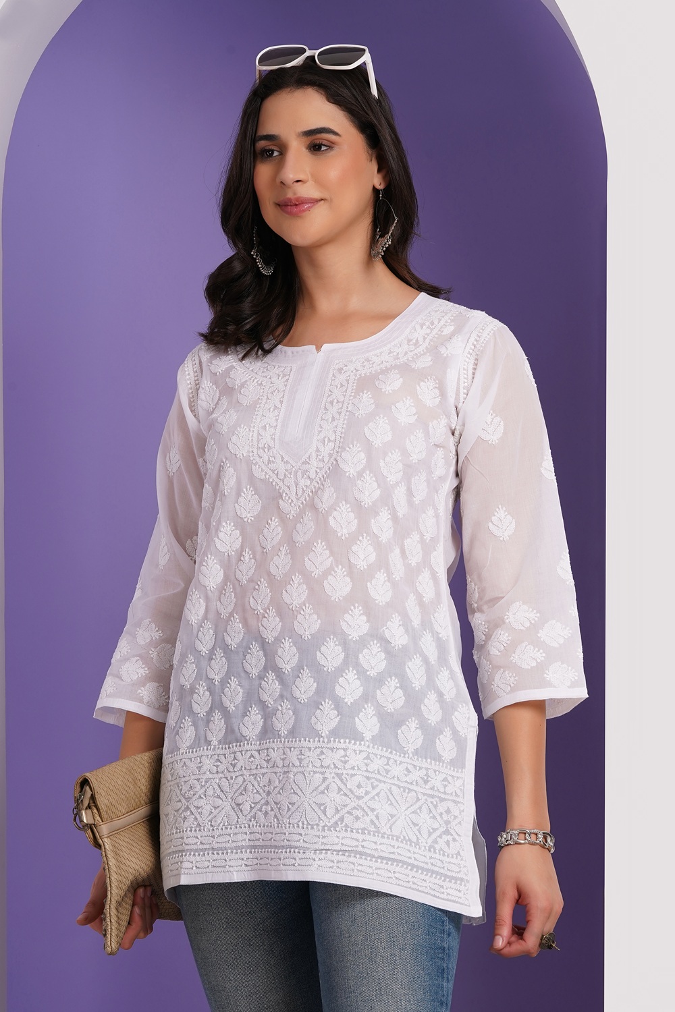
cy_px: 506
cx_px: 338
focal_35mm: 120
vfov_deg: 17.1
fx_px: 3375
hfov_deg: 11.4
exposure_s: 1/125
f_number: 11
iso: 250
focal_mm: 120
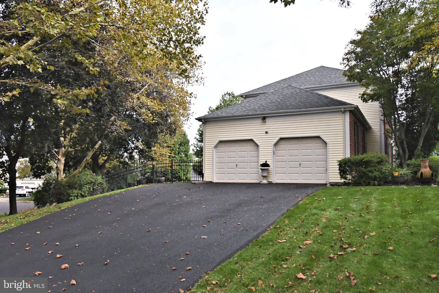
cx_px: 220
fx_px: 366
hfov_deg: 61.9
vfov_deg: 43.6
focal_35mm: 30
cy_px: 146
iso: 4000
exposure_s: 1/2000
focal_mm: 20
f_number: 11
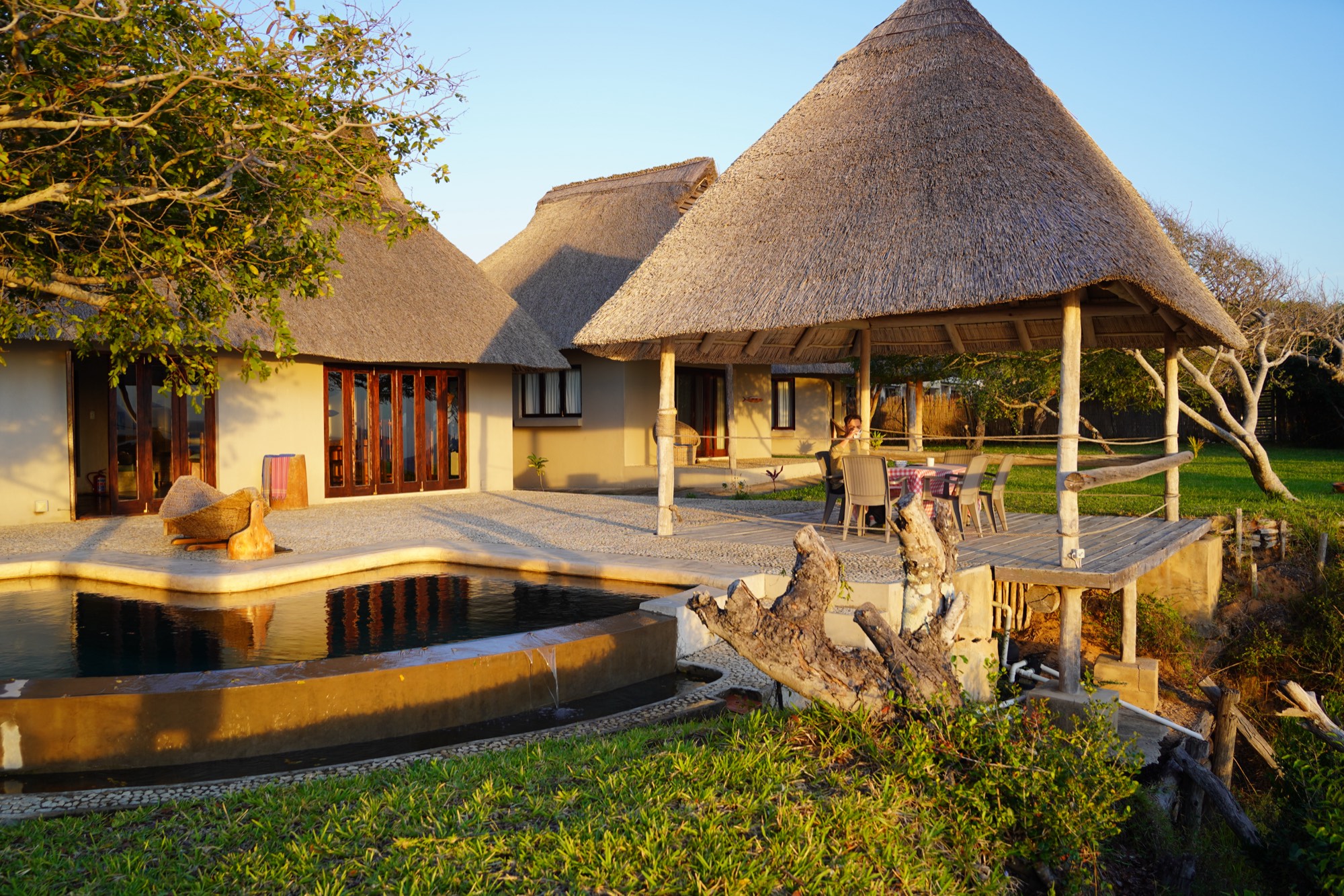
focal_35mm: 28
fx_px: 1045
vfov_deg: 46.4
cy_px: 448
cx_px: 672
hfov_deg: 65.5
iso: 100
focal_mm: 28
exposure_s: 1/80
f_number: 5
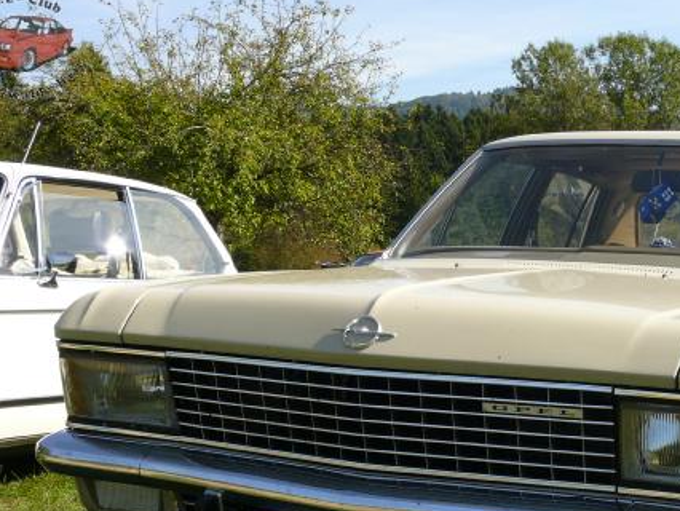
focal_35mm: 69
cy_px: 386
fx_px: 1356
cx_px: 480
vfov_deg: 21.1
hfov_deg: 27.9
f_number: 5.6
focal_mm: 8.9
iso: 100
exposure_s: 1/320
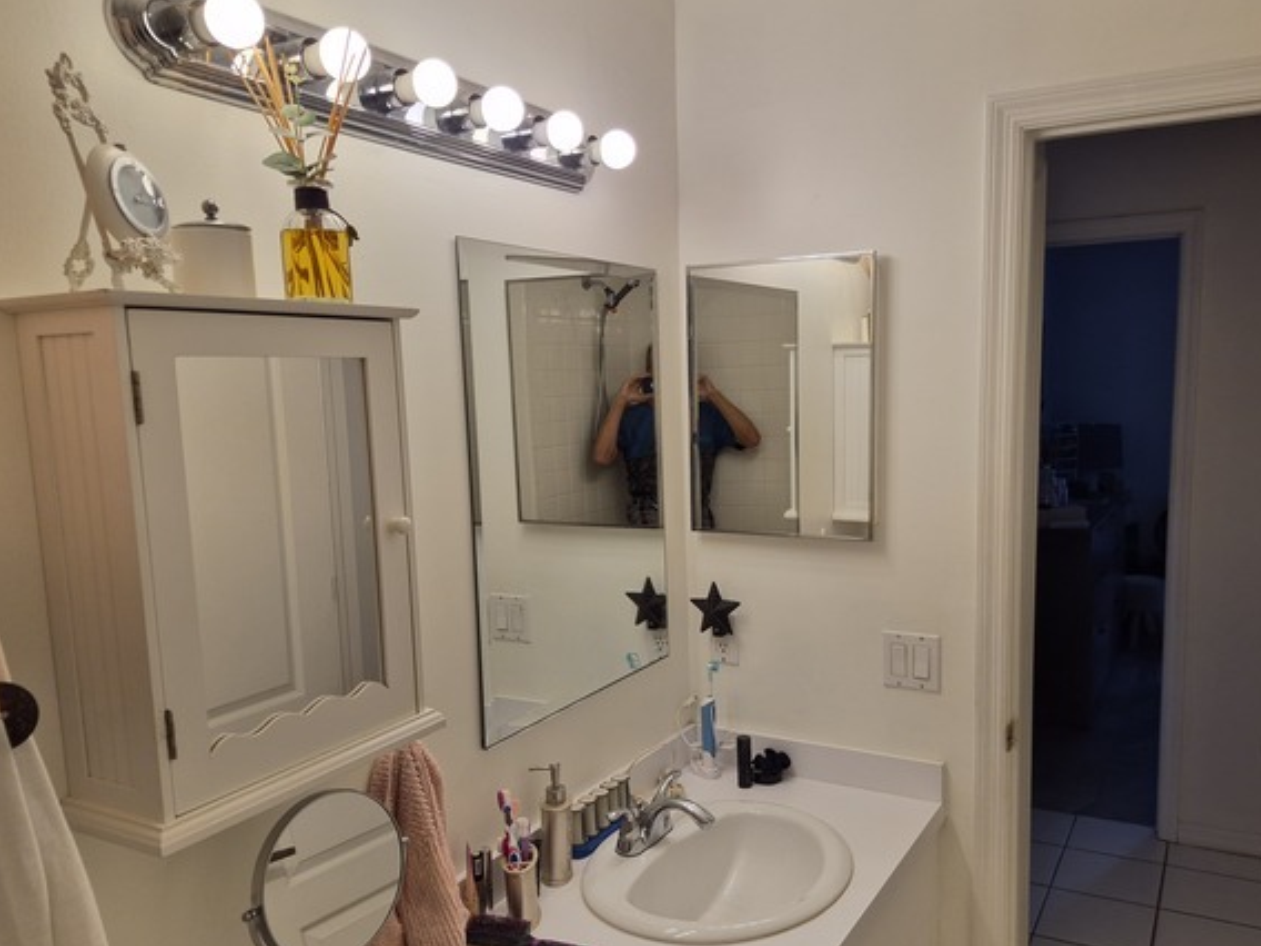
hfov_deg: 65.1
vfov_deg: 51.3
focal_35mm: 27
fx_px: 984
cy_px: 515
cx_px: 698
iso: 80
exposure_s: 1/562
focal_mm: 5.4
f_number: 1.8
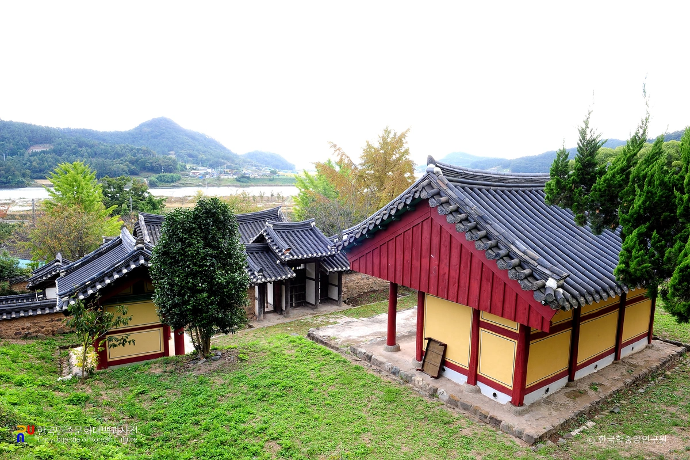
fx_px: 460
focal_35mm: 24
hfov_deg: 73.8
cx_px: 345
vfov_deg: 53.1
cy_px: 230
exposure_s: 1/5
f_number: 22
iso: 200
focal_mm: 24
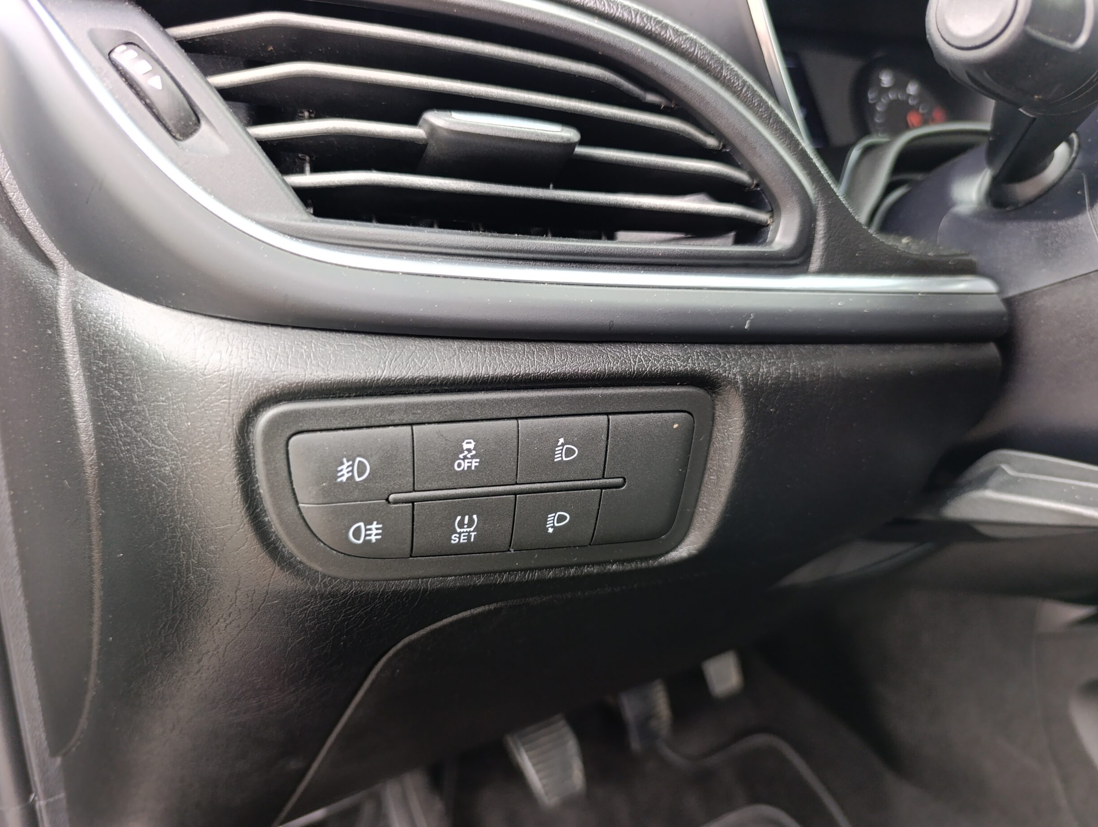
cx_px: 541
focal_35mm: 24
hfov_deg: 71.5
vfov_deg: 56.9
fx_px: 762
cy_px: 424
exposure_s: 1/100
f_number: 1.6
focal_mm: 6.14
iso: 320
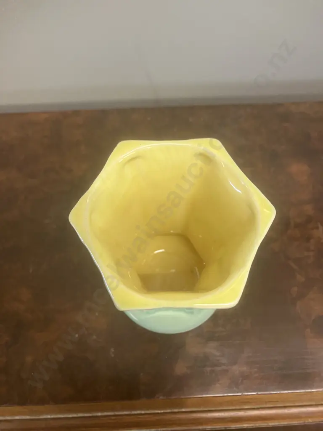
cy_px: 216
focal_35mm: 28
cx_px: 162
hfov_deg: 49.7
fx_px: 348
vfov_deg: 63.4
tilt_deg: -64.6
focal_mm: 3.99
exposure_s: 1/50
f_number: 1.8
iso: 250
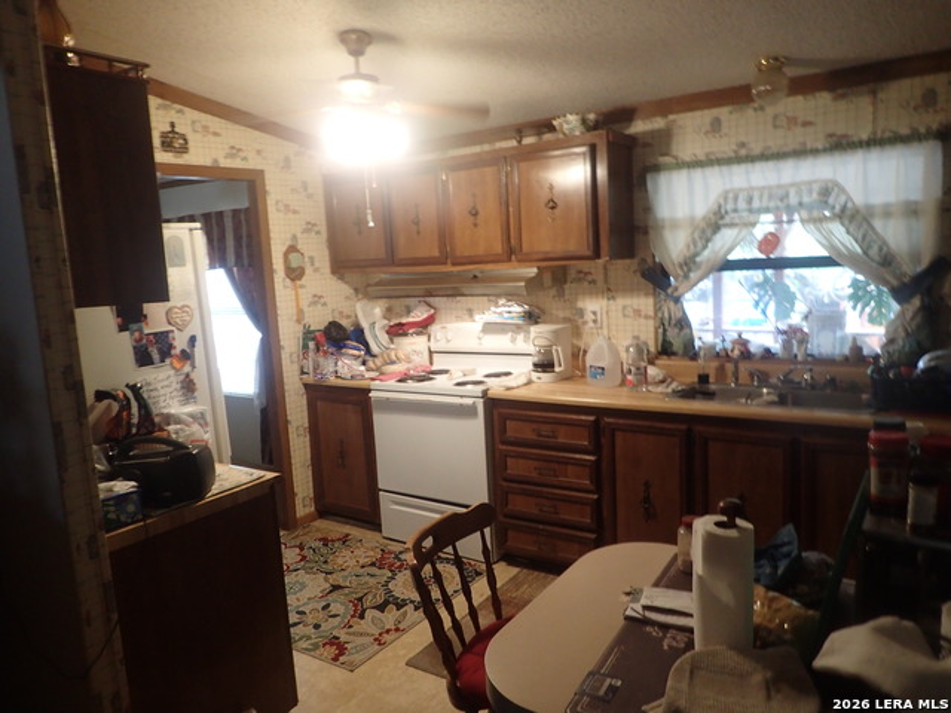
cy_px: 356
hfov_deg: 69.4
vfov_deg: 54.9
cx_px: 476
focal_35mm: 25
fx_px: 687
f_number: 2
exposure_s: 1/30
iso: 250
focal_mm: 4.5
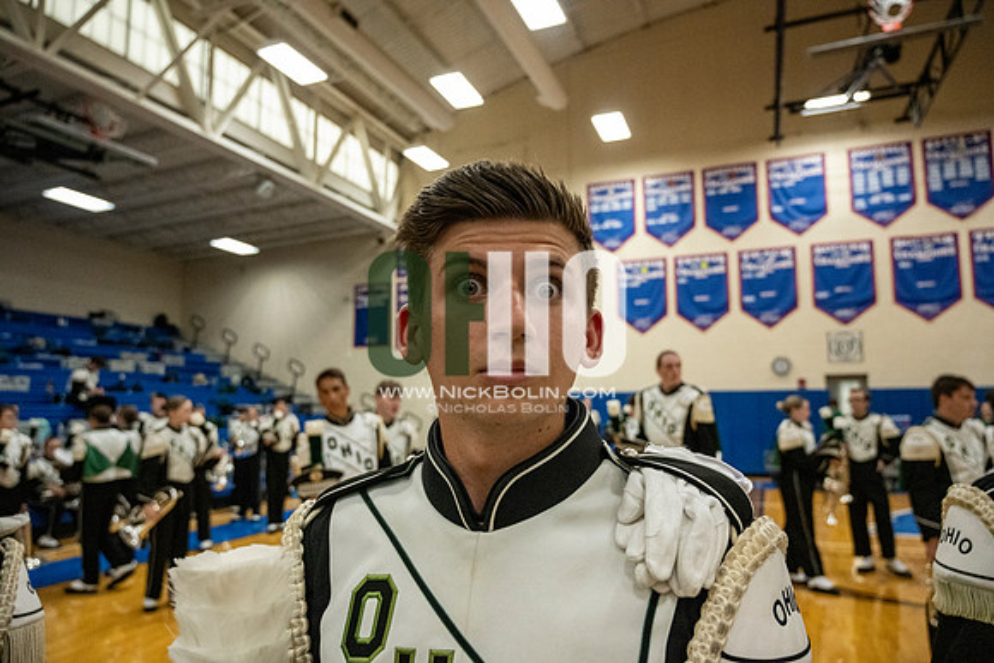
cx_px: 497
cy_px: 332
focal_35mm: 24
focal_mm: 24
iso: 8000
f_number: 4
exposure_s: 1/800
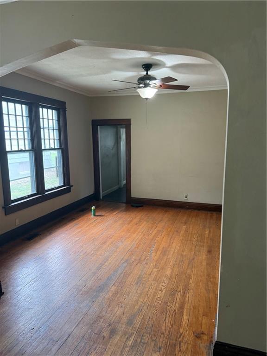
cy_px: 178
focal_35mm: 24
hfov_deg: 56.8
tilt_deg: -9.5
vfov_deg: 71.6
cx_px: 134
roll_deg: +0.7
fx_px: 247
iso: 250
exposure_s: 1/60
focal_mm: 6.76
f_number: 1.78
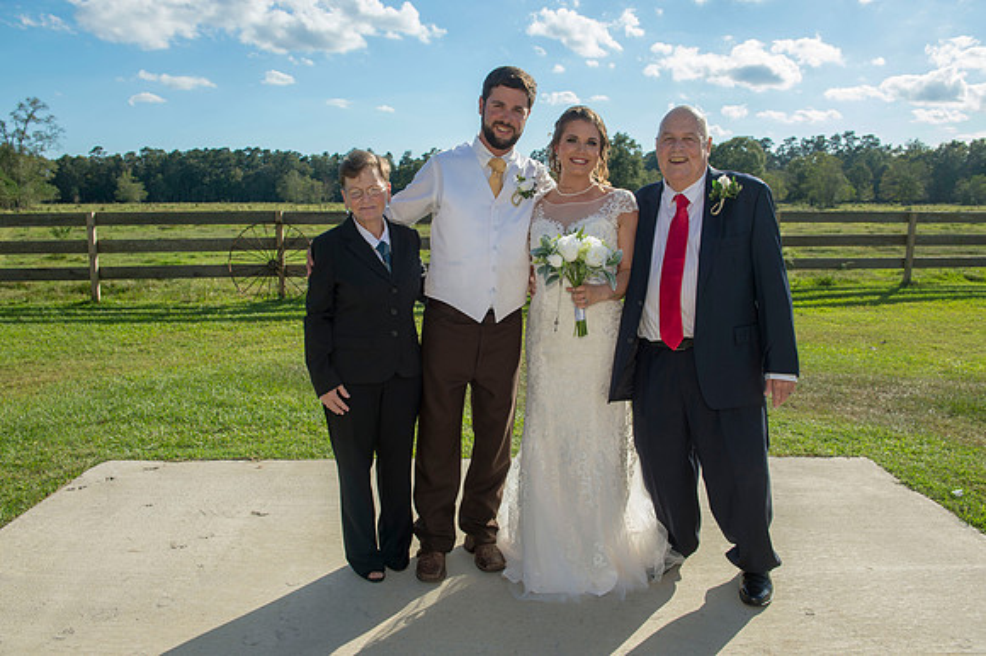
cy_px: 328
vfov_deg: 47.9
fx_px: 739
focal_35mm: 27
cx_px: 493
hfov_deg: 67.4
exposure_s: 1/500
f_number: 7.1
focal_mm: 27
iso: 200
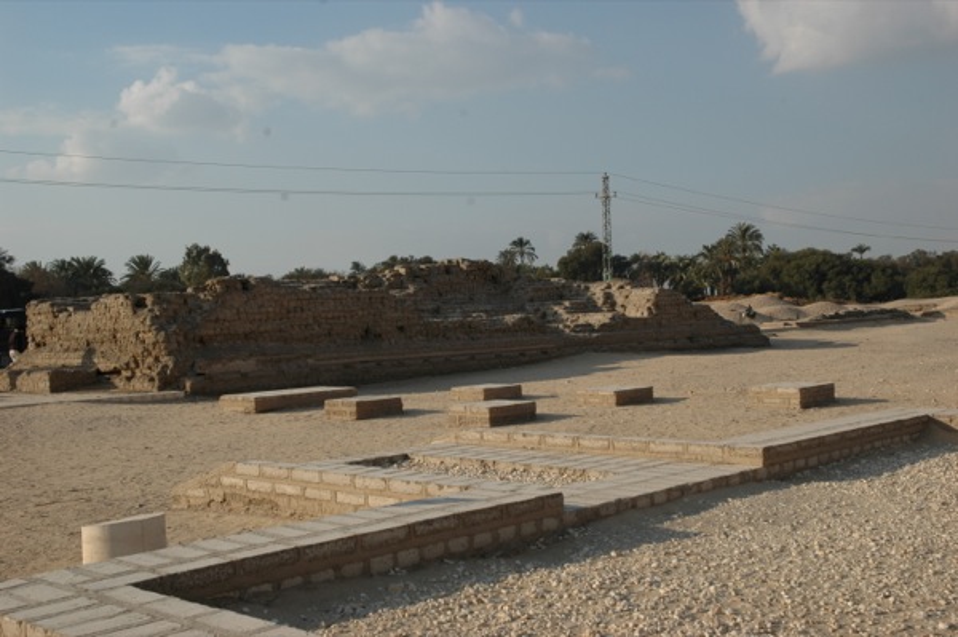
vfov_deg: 30.8
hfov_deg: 45.0
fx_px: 1157
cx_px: 479
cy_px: 318
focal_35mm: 44
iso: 200
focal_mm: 29
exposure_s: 1/400
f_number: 10
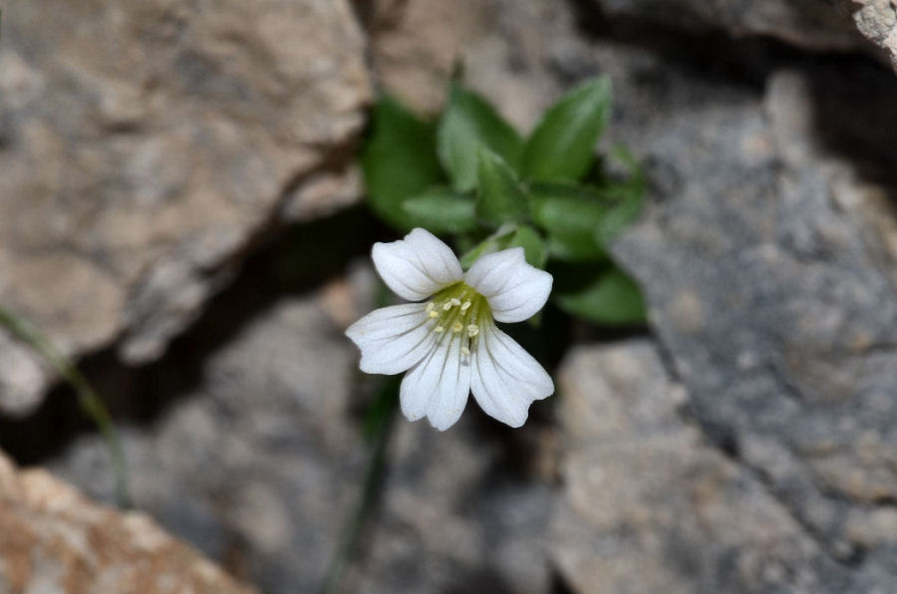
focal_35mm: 90
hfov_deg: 22.7
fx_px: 2238
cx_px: 448
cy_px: 297
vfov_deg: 15.1
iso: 100
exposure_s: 1/60
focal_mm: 60
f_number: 14
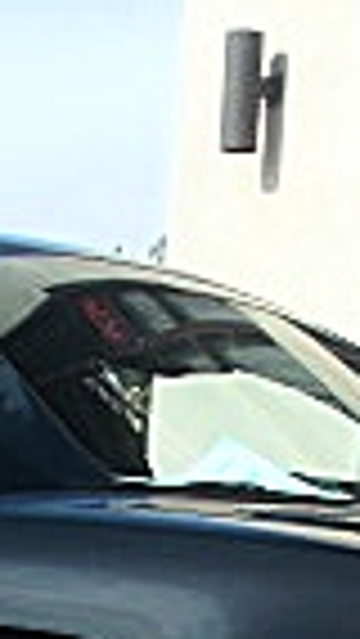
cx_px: 270
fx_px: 3000
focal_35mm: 177
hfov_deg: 6.9
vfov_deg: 11.7
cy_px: 918
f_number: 2.8
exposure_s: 1/500
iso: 50
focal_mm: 6.3
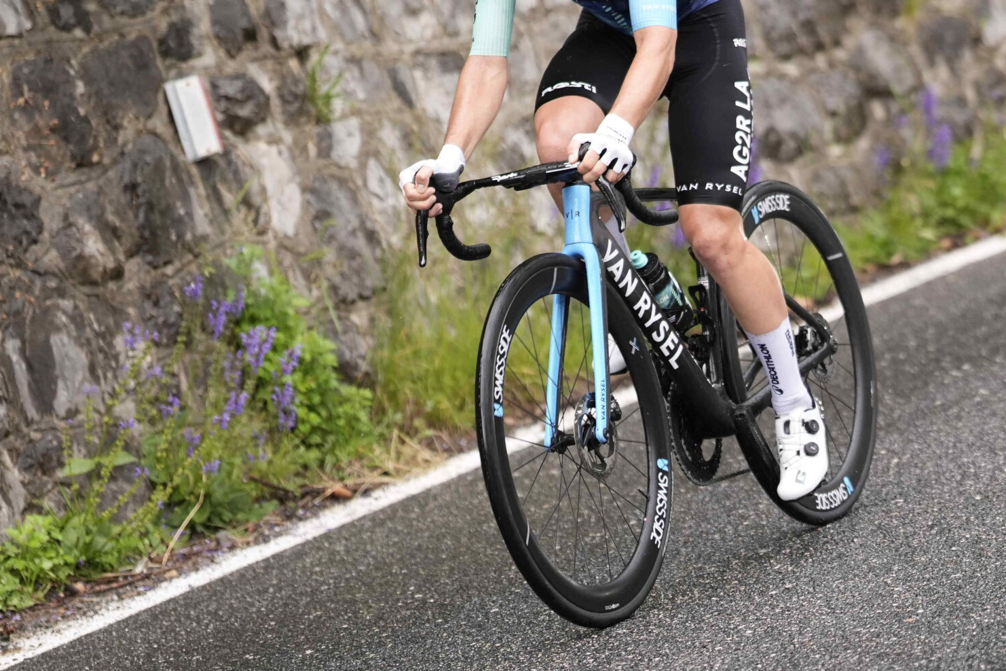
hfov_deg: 9.5
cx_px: 800
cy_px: 136
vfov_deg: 6.4
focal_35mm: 216
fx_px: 6036
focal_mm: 125
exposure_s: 1/1600
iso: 800
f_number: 2.8
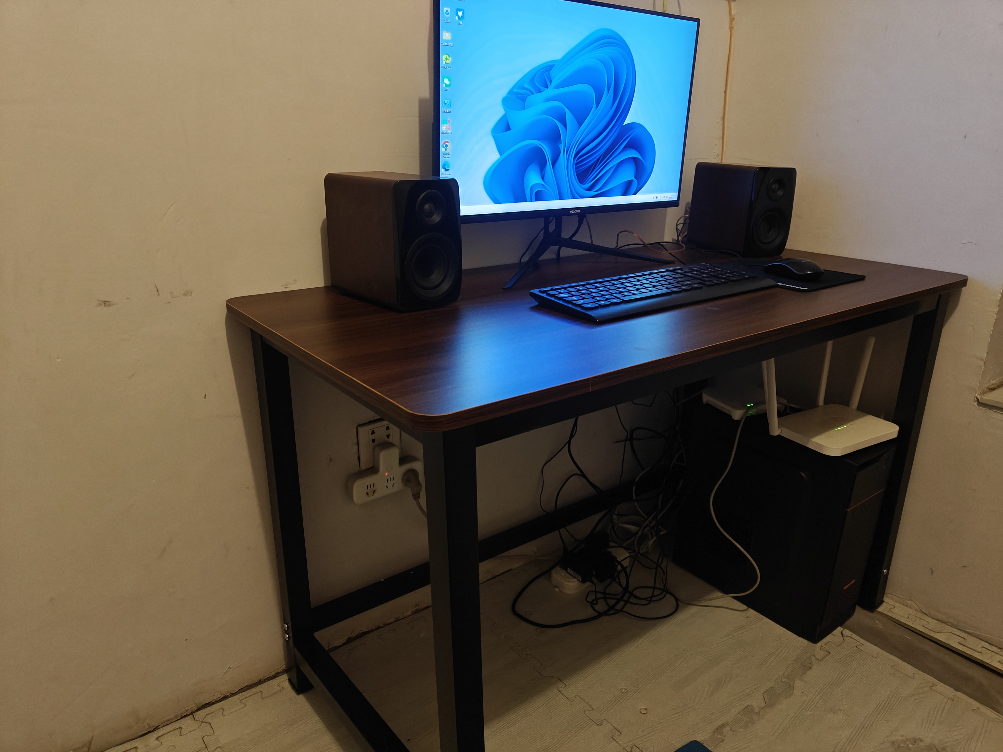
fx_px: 695
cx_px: 502
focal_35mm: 24
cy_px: 376
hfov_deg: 71.6
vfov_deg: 56.8
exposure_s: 1/50
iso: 320
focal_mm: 5.59
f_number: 1.8
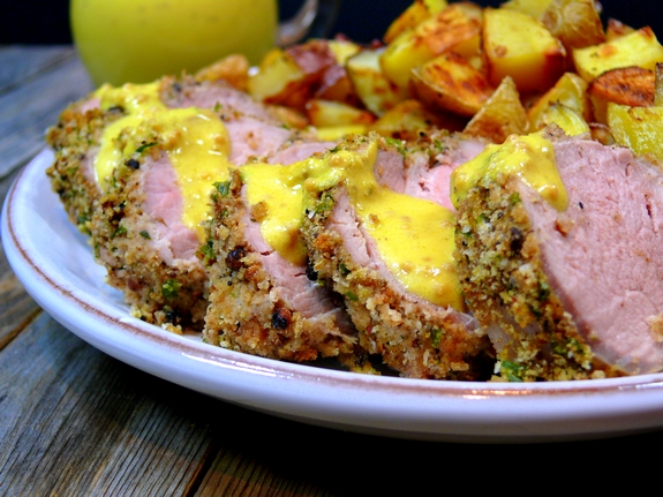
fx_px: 1015
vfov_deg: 27.5
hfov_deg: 36.2
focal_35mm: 53
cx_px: 332
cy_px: 248
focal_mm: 11.2
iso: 100
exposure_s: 1/50
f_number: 3.2
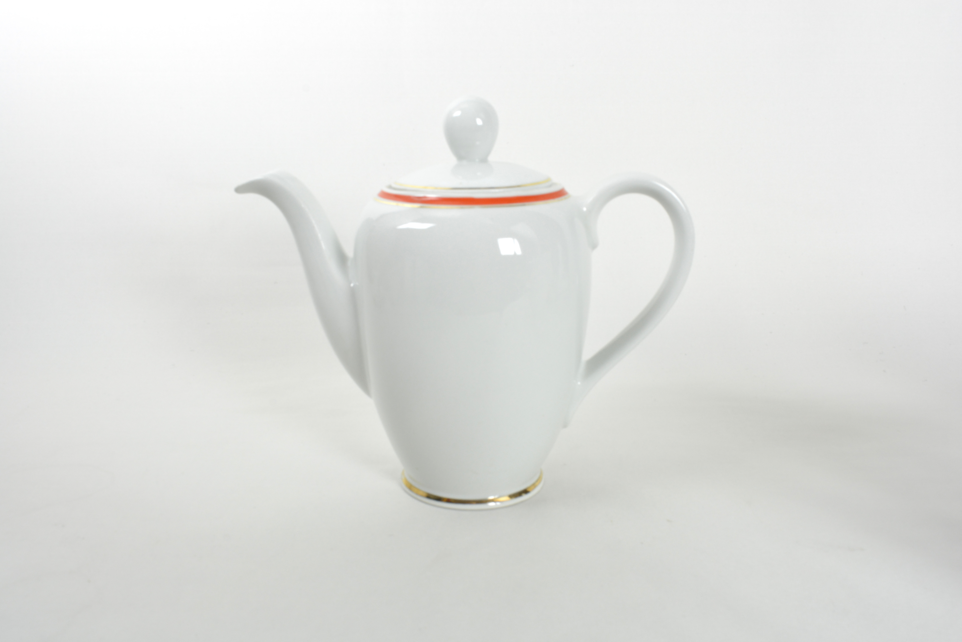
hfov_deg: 57.2
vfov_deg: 40.0
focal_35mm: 33
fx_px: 882
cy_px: 321
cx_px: 481
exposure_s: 1
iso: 400
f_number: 19
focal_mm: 22
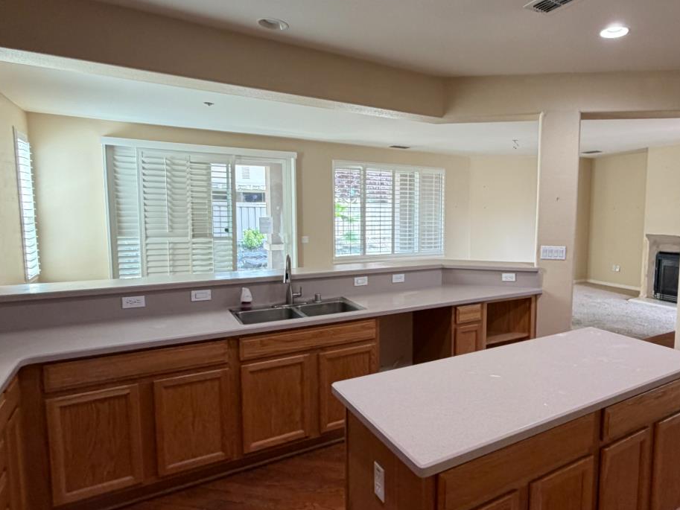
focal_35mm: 23
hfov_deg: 71.6
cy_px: 252
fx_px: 452
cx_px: 457
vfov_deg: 58.9
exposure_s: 1/60
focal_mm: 2.22
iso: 200
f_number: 2.2
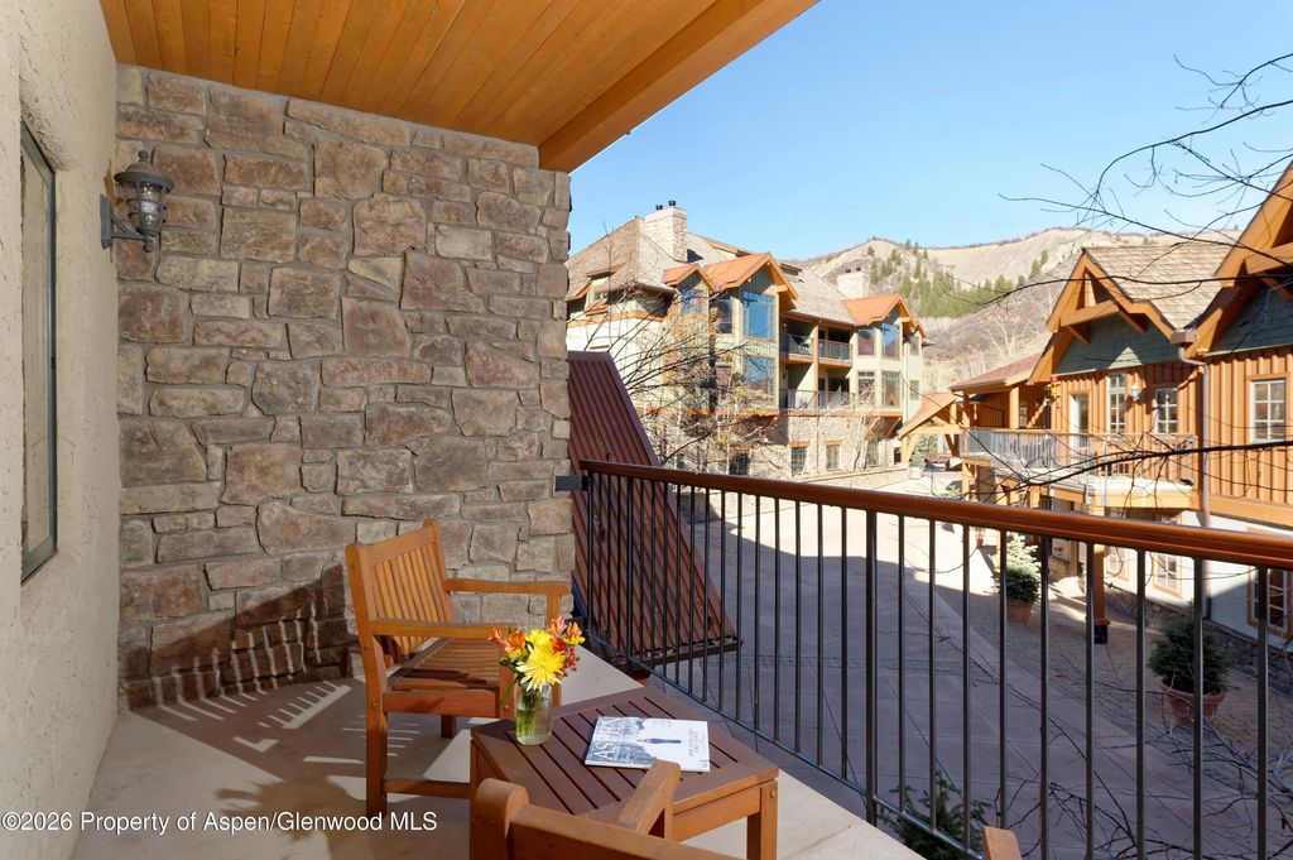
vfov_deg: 67.3
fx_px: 646
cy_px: 430
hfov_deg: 90.0
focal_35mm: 18
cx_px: 646
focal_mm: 18
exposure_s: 1/13
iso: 400
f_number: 8
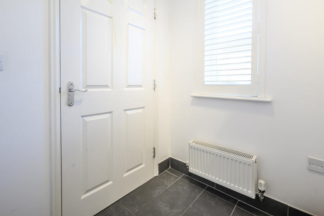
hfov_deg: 93.0
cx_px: 177
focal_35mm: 17
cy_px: 86
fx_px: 153
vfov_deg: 69.7
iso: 100
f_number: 8
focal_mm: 14
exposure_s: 1/2.5
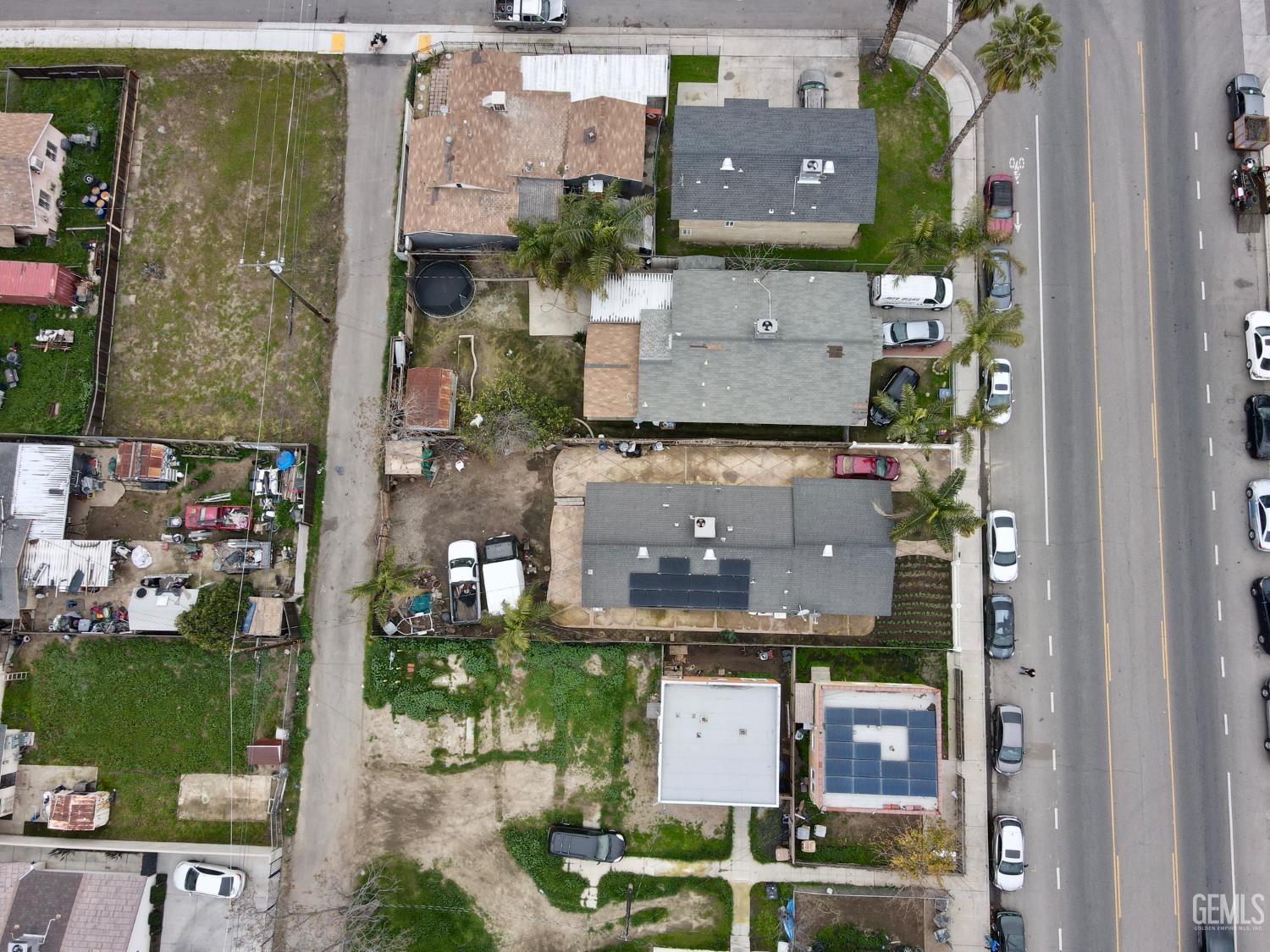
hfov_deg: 71.6
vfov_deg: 56.8
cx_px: 635
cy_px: 476
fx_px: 881
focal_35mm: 24
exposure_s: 1/15
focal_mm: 4.5
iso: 240
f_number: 2.8
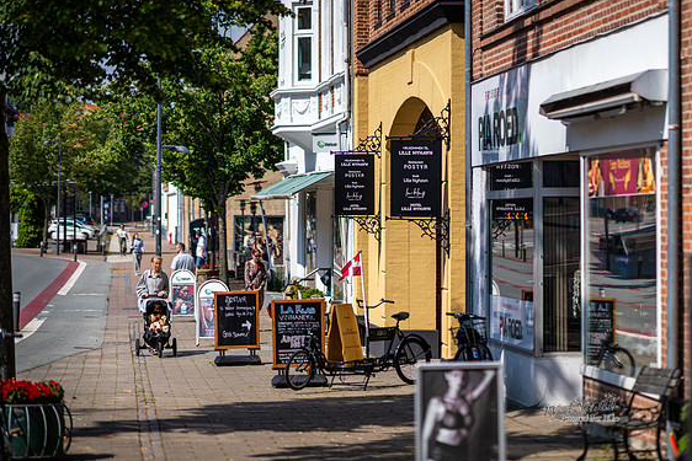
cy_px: 196
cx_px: 434
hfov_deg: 18.6
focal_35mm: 110
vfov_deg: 12.5
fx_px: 2115
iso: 50
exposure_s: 1/6400
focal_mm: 85
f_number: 1.4
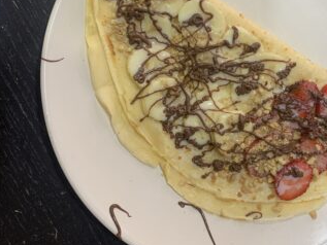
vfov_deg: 35.0
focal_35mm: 41
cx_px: 222
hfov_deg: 45.0
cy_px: 96
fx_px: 387
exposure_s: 1/50
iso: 160
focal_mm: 4.25
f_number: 1.8
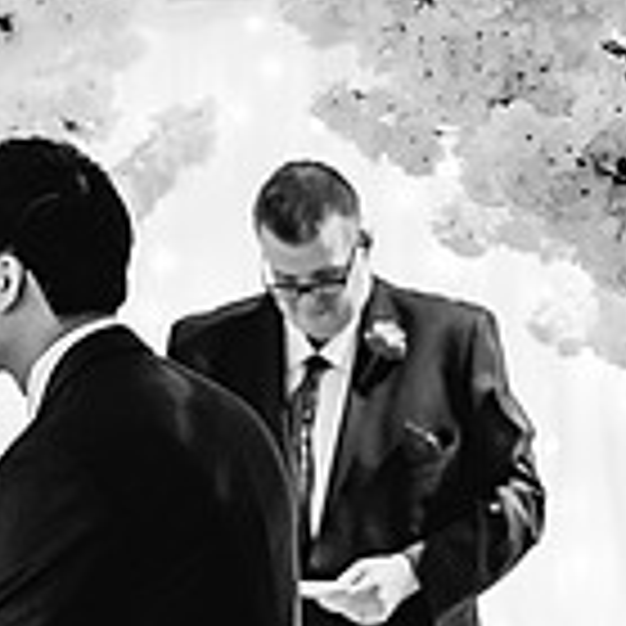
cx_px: -41
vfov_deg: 13.7
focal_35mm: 127
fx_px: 2598
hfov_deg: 13.5
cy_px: 385
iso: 3200
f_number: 1.4
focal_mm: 35
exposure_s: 1/250
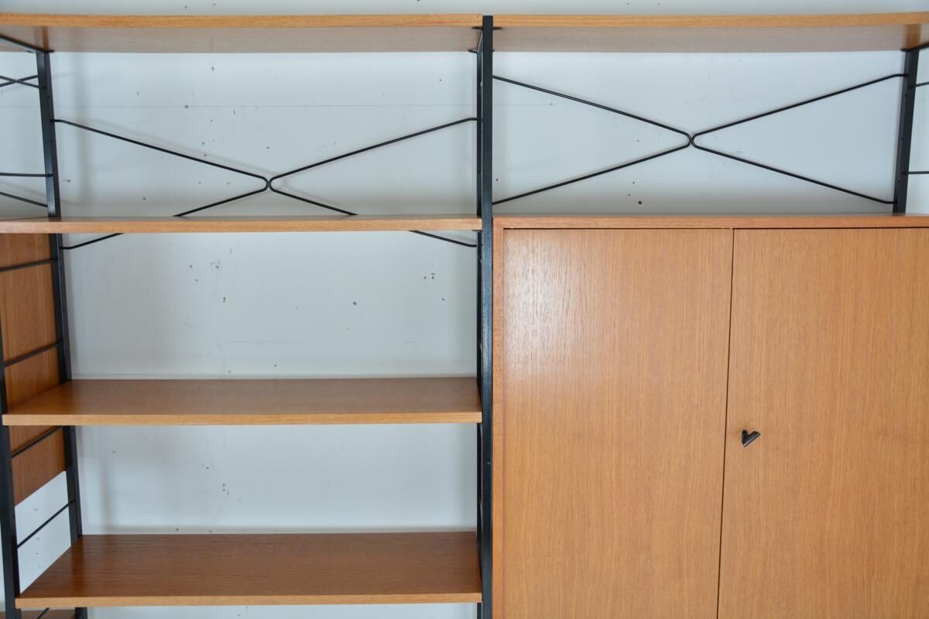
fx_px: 852
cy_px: 310
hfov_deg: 57.2
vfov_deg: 40.0
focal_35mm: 33
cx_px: 464
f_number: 4.5
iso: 250
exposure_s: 1/125
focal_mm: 22
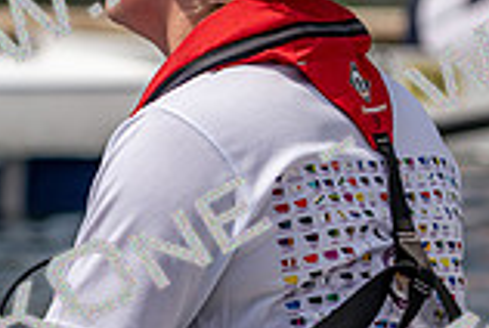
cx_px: 180
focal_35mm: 732
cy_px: 166
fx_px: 9962
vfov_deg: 1.9
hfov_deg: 2.8
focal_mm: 200
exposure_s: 1/1600
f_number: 5.6
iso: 100
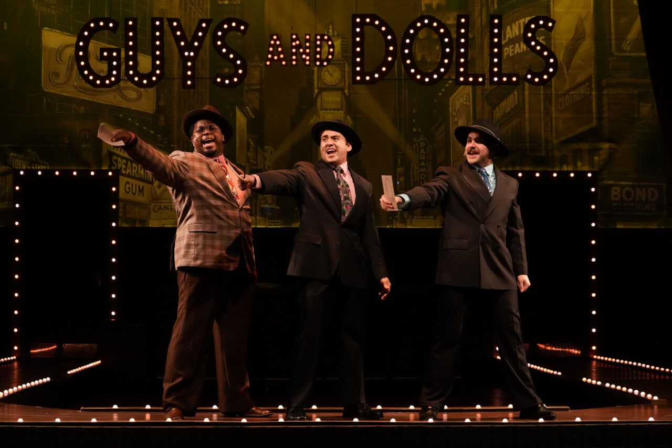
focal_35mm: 83
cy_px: 224
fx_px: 1550
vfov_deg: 16.5
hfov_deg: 24.5
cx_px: 336
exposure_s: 1/160
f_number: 5.6
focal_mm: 83
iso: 5000
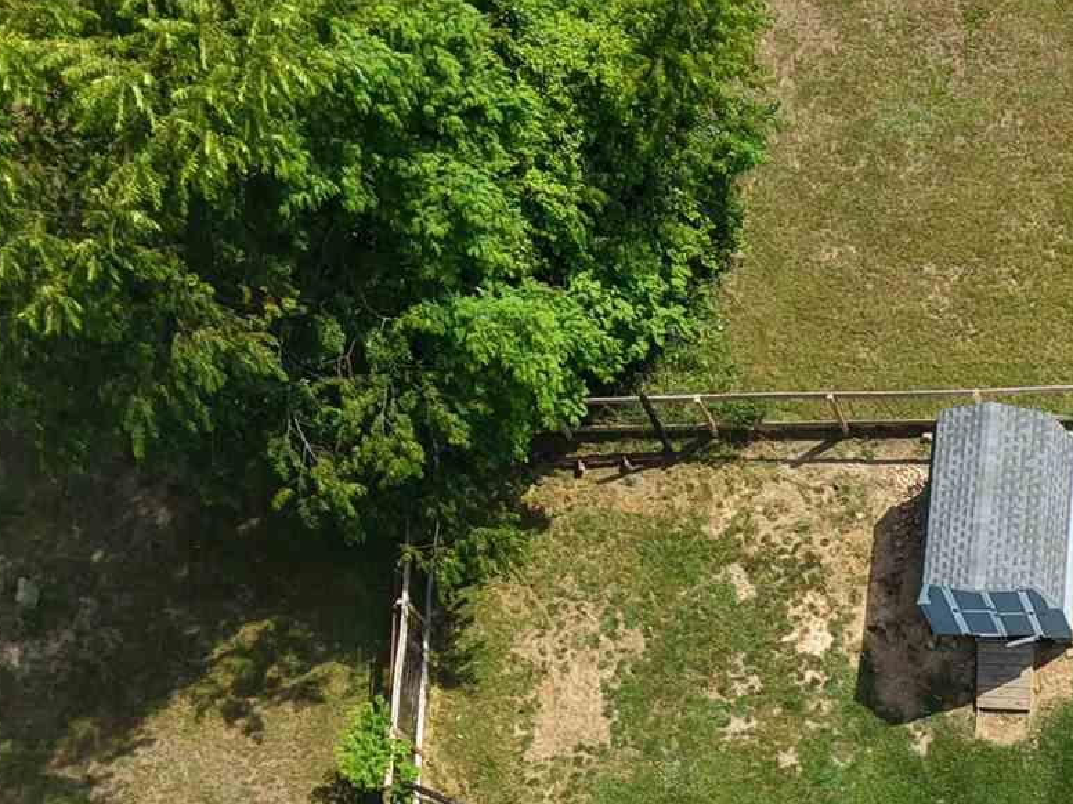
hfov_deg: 18.5
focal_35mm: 95
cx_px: 1572
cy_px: 1159
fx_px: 2945
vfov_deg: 14.6
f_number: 1.8
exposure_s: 1/50
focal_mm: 8.67
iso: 100
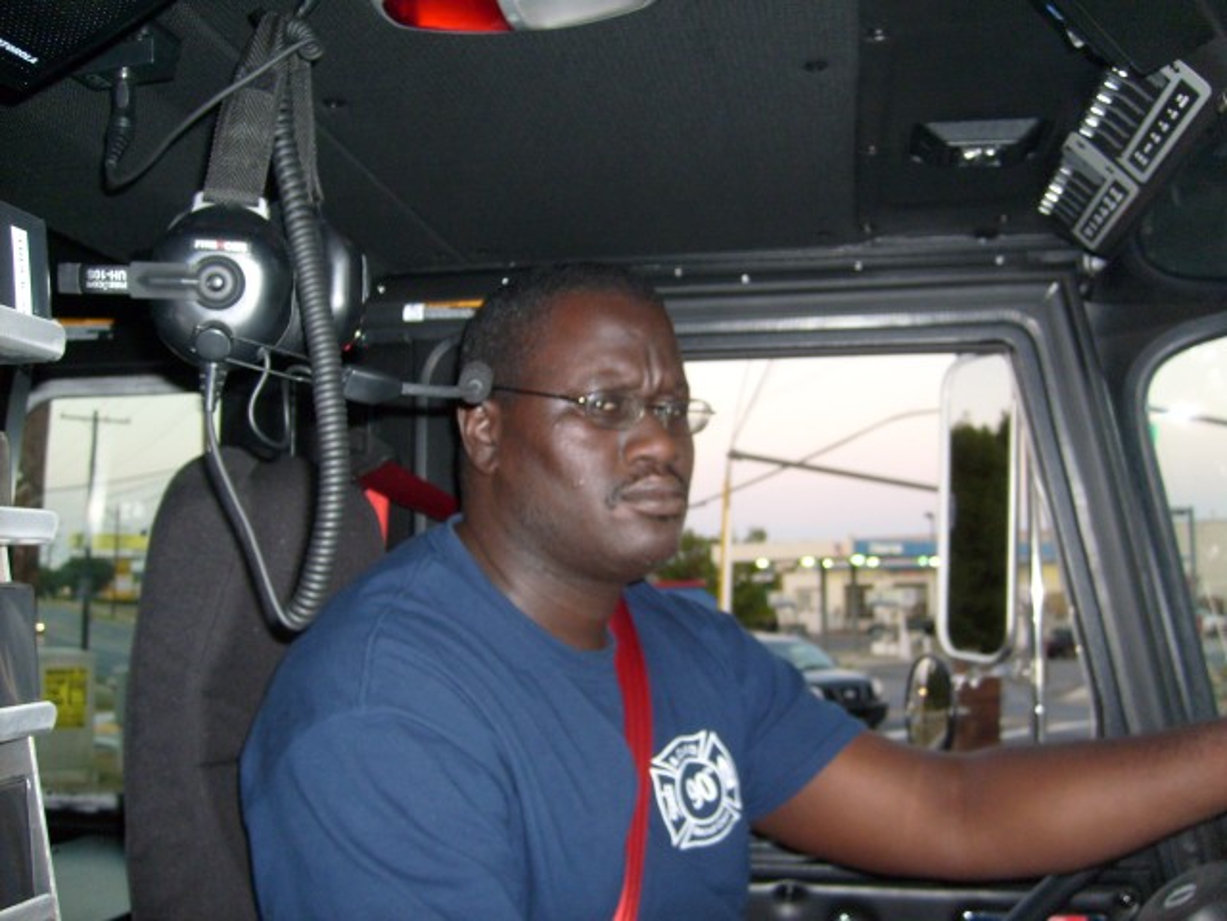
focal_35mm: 35
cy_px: 460
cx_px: 614
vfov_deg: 40.7
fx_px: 1241
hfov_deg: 52.6
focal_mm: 5.8
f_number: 2.8
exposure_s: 1/45
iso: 100
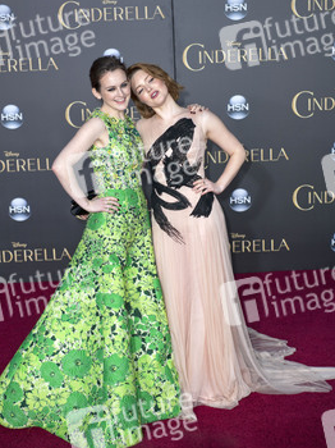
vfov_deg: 25.4
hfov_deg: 19.1
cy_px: 232
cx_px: 169
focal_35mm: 77
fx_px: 995
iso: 400
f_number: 4
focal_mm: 70
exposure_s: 1/400
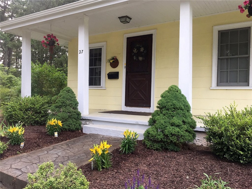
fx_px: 211
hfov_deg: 61.7
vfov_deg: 48.2
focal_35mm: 29
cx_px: 126
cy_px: 94
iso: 32
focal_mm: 4.15
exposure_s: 1/120
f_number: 2.2
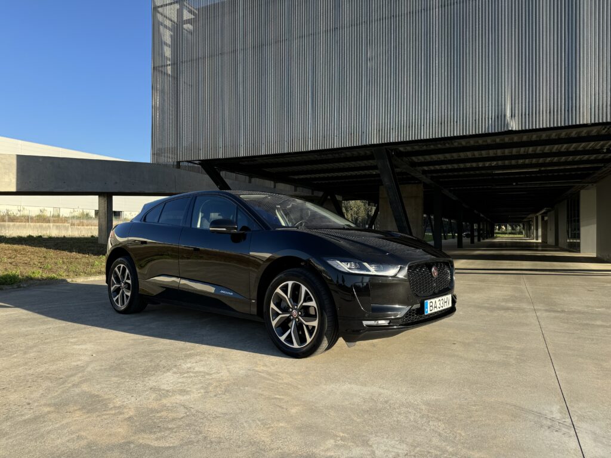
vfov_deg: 56.8
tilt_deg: -0.5
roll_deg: +0.2
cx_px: 306
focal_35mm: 24
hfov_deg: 71.6
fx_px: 424
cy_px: 229
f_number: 1.78
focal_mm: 6.76
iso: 80
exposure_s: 1/1767
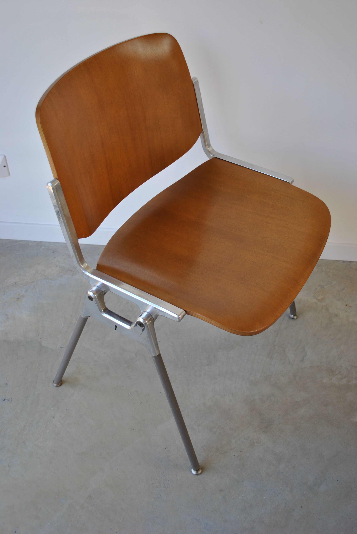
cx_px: 178
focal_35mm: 36
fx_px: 534
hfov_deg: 37.0
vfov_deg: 53.1
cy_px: 267
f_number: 4.5
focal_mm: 24
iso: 200
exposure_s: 1/80
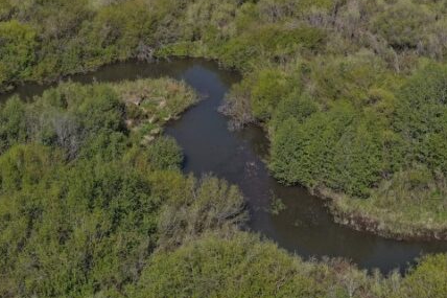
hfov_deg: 29.9
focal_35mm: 67
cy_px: 17
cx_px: 160
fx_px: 832
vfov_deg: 19.8
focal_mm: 14.45
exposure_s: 1/3200
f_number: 3.2
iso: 250
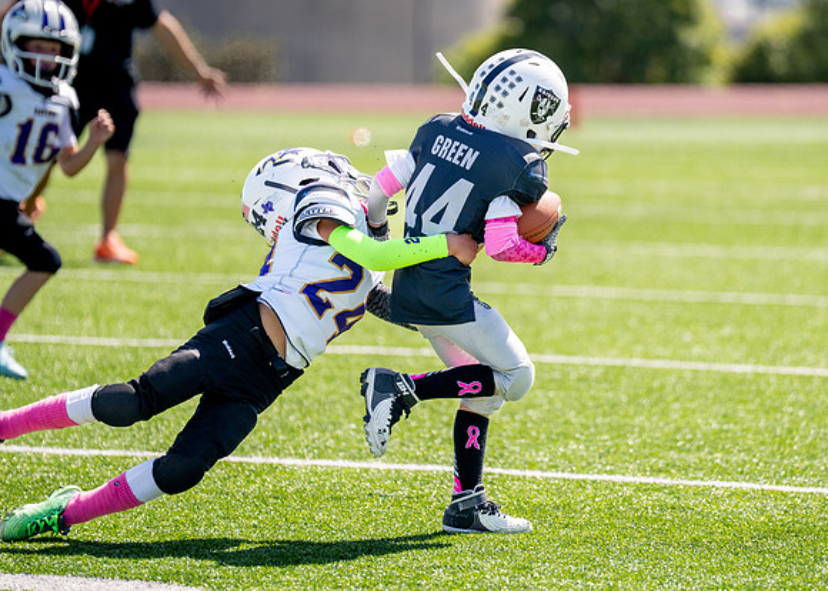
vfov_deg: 5.8
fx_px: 5860
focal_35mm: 249
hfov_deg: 8.1
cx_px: 525
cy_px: 242
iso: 250
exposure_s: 1/3200
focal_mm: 200
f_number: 2.8
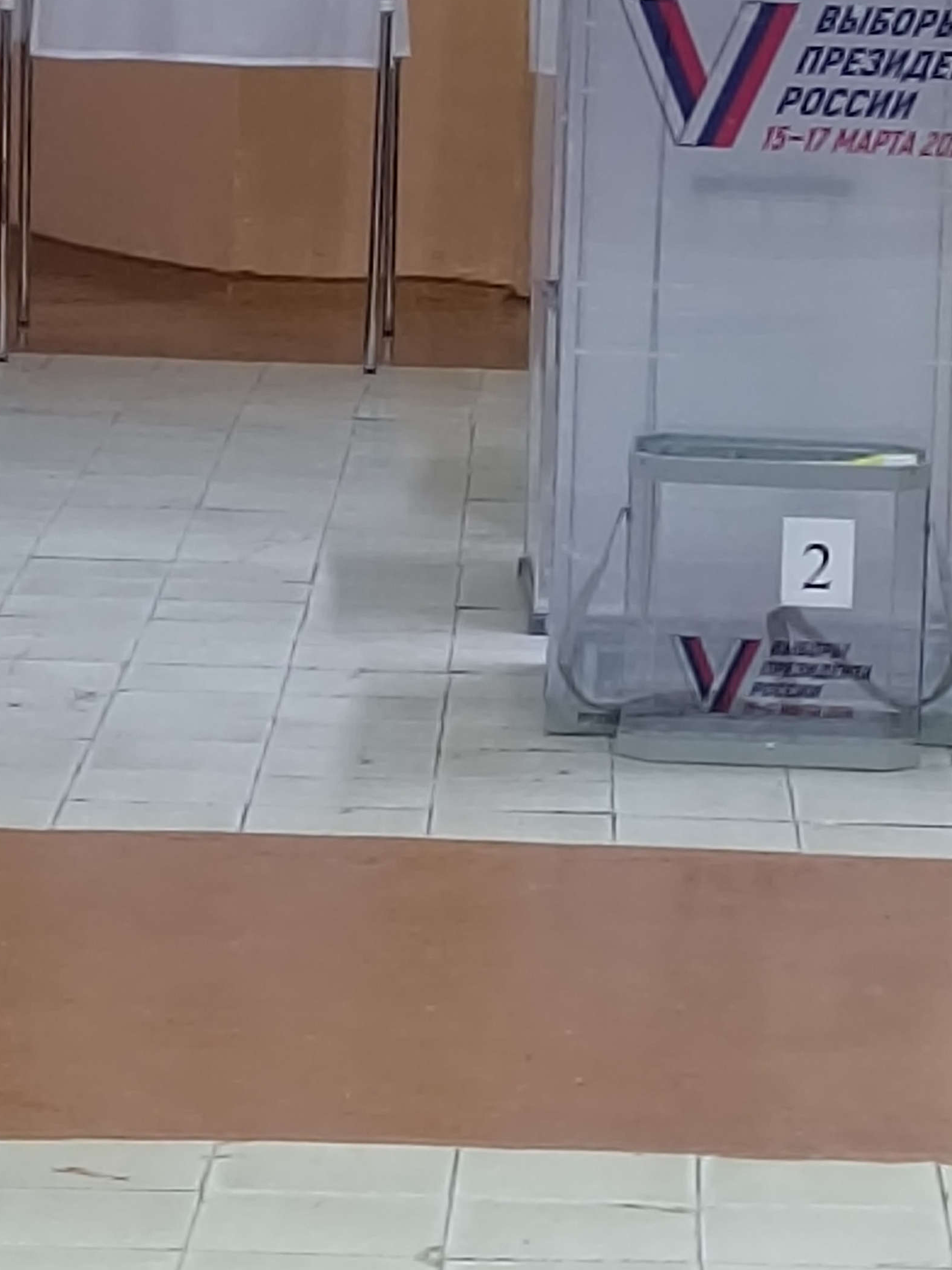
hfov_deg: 8.6
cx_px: 757
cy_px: 266
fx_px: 6308
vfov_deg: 11.5
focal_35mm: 172
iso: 2378
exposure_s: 1/100
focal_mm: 5.52
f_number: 1.9
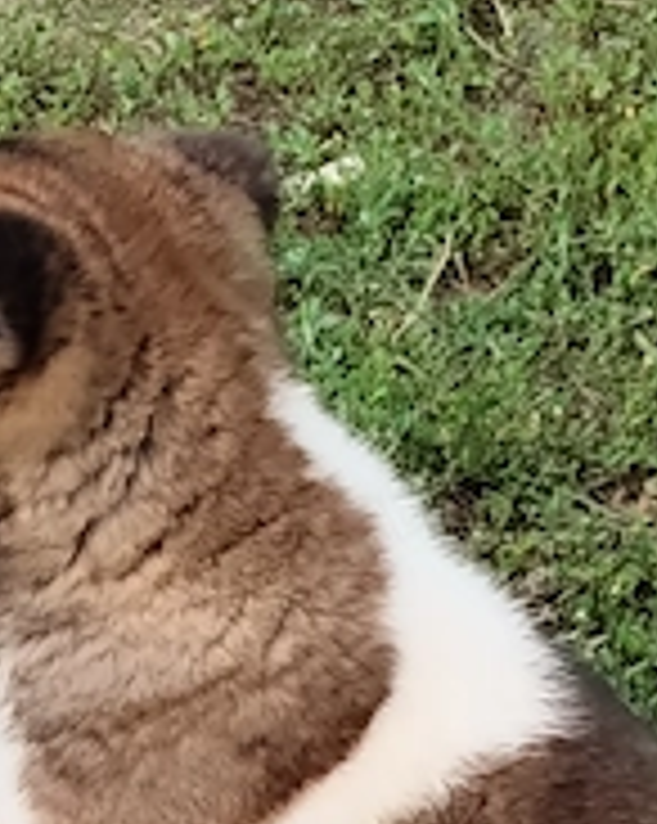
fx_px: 4626
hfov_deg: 8.1
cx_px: 297
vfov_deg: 10.1
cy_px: 896
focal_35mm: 190
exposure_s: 1/155
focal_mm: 5.24
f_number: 1.7
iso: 52
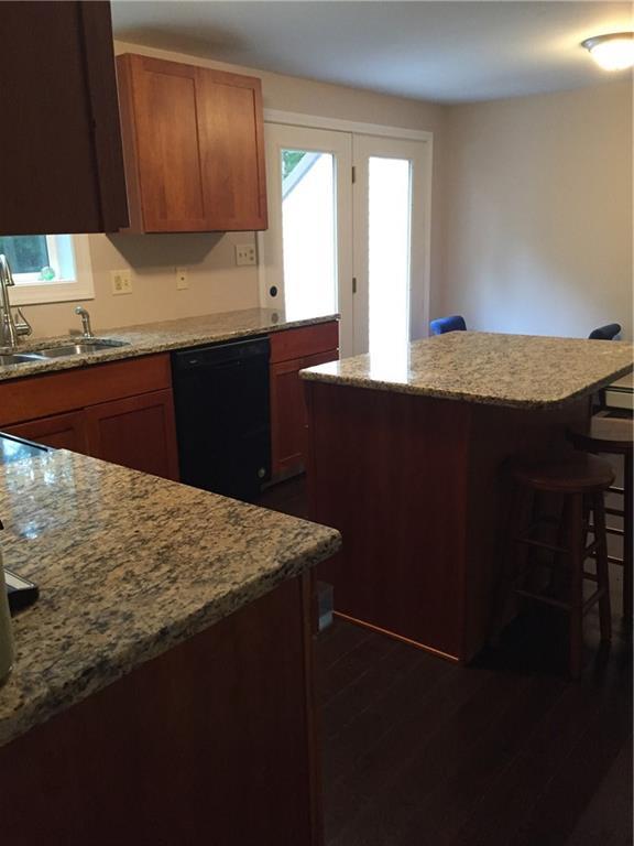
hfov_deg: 48.2
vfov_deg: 61.7
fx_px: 708
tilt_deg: -14.2
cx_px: 317
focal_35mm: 29
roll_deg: +2.1
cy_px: 423
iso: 250
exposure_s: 1/30
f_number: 2.2
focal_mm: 4.15
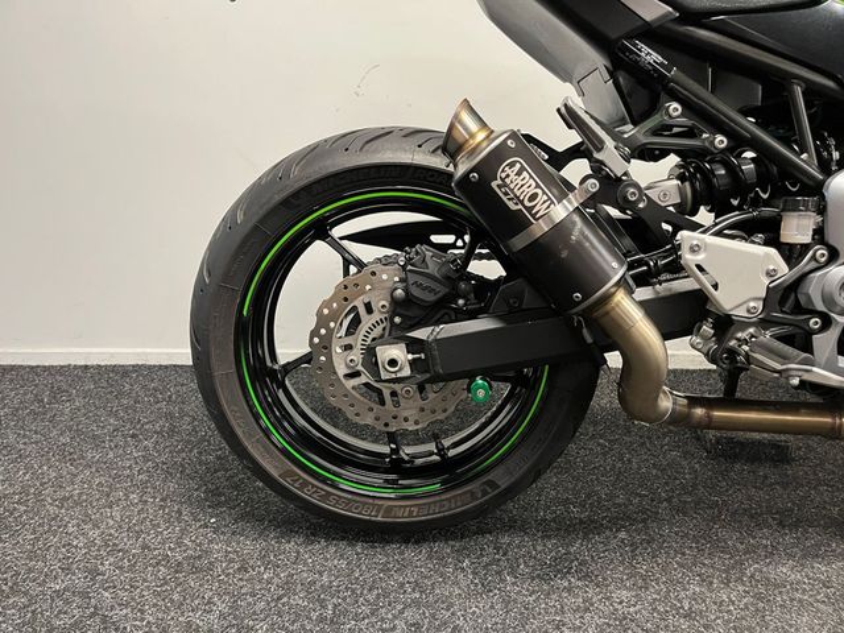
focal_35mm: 26
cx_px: 422
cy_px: 316
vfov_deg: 53.1
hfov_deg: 67.3
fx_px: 634
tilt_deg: -16.0
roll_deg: -0.6
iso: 250
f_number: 1.6
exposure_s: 1/50
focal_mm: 5.1
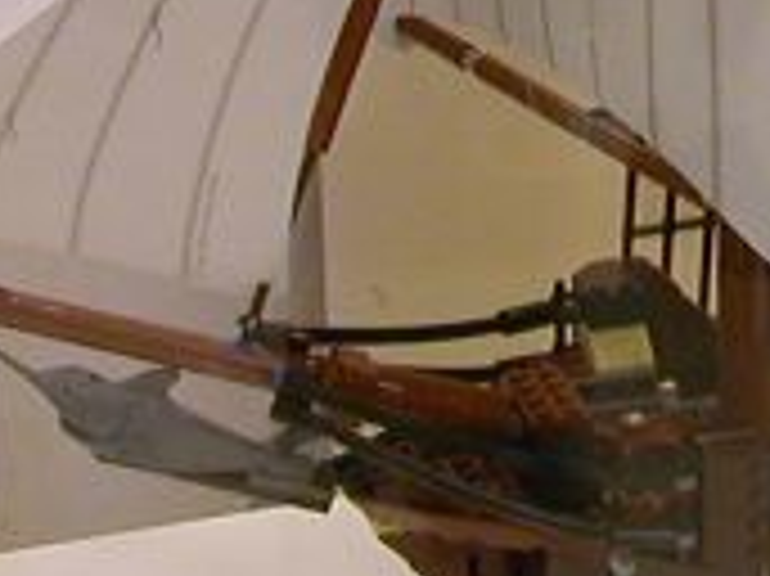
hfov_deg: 10.9
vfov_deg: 8.4
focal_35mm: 173
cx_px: 1207
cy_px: -212
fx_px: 3846
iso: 100
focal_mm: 5.6
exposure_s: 1/23.8
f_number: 2.7
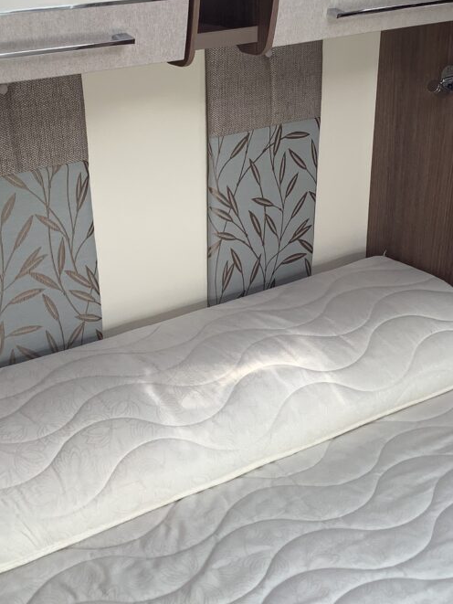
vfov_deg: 39.6
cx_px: 190
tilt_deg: -24.0
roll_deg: +1.8
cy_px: 275
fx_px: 837
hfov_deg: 30.2
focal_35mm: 48
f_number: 2.4
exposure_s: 1/120
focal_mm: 3.3
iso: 32
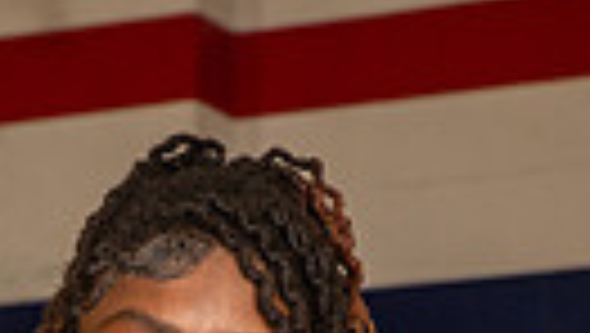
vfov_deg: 5.0
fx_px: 3665
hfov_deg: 9.2
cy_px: 968
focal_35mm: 234
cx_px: 113
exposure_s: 1/320
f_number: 7.1
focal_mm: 65
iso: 400
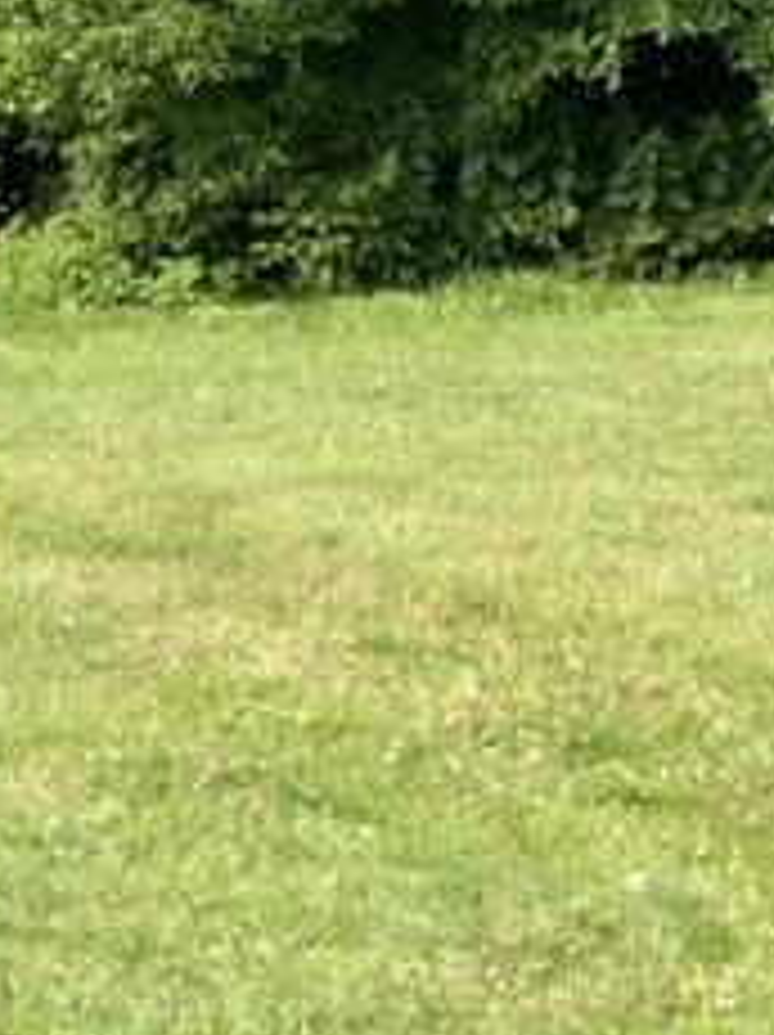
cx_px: -130
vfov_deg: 8.4
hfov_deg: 6.4
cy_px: -333
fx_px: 6929
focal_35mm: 232
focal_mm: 6
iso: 16
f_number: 2.4
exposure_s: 1/180
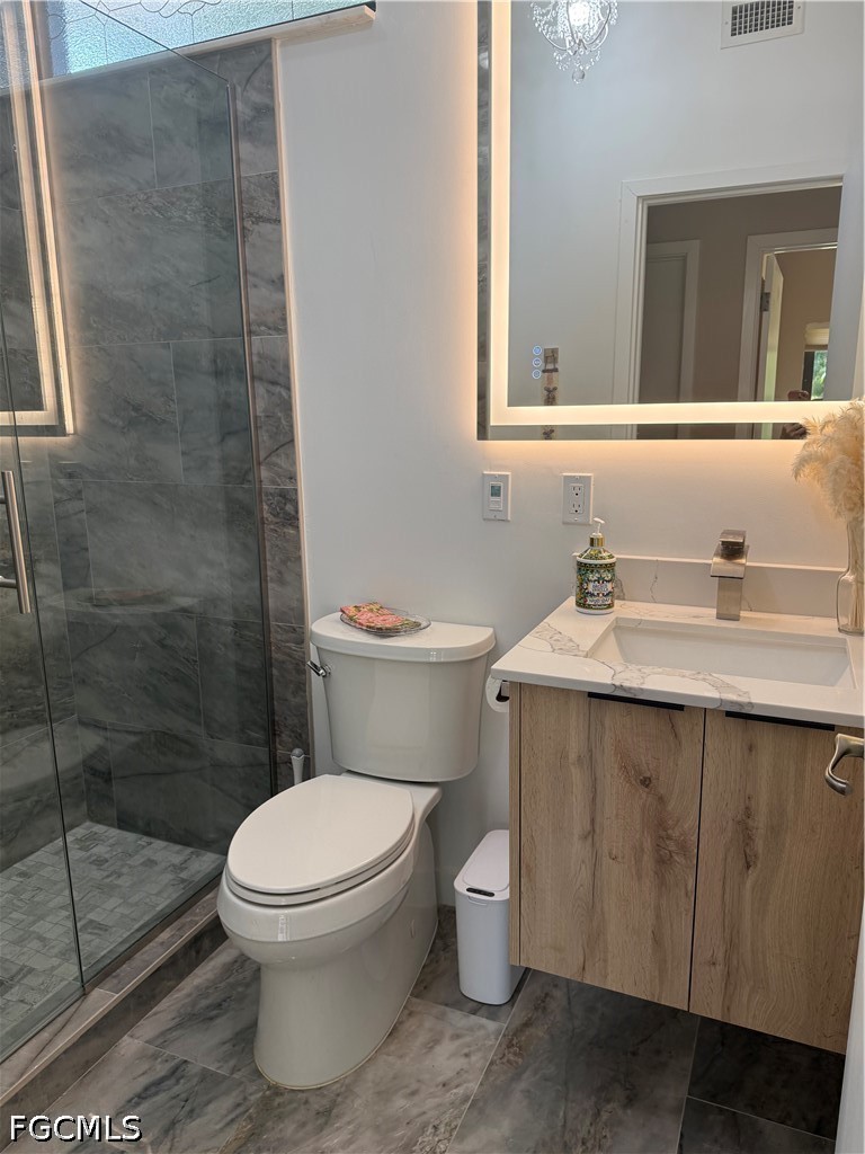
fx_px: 800
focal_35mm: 24
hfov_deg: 56.8
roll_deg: +0.0
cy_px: 577
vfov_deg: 71.6
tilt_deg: -12.4
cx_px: 432
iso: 125
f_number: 1.78
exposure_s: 1/235
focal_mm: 6.76
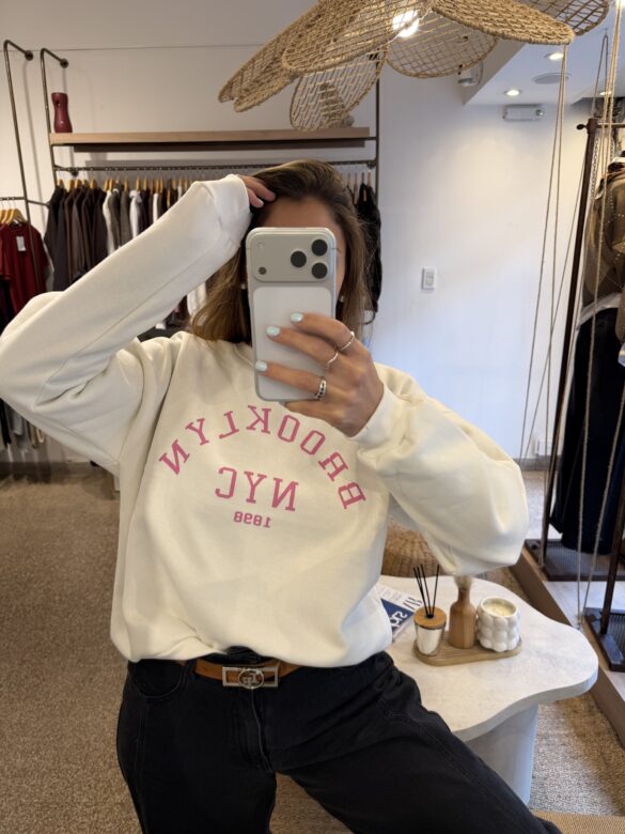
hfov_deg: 56.8
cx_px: 312
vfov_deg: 71.6
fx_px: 578
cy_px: 417
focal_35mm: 24
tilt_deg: -13.2
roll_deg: -0.2
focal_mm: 6.76
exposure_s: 1/100
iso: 64
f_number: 1.78
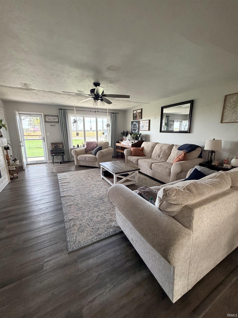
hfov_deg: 85.7
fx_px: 128
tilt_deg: -11.5
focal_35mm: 14
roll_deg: +0.1
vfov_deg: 102.1
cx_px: 119
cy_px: 159
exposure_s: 1/60
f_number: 2.2
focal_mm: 2.22
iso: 250
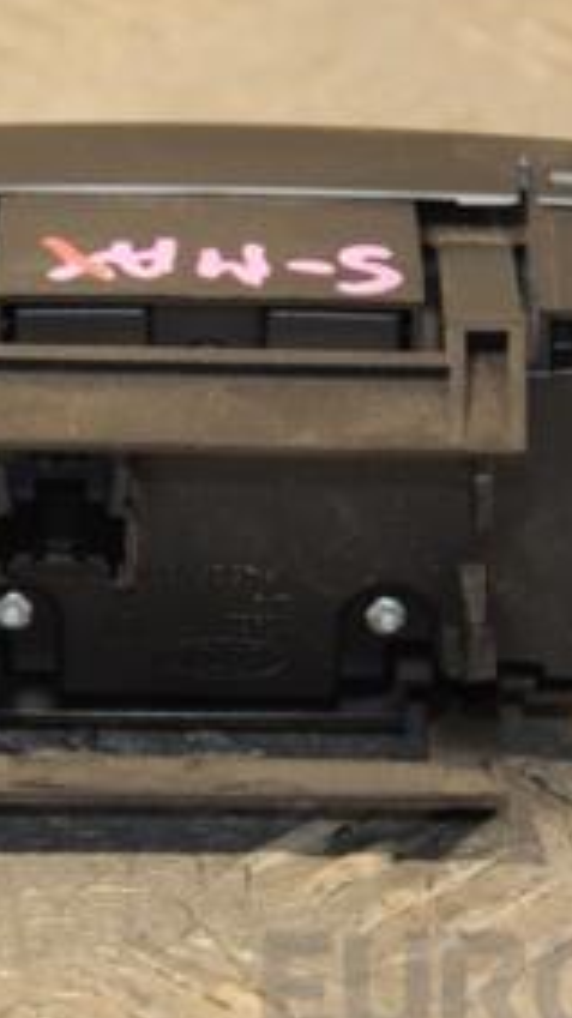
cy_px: 507
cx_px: 194
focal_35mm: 283
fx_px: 7641
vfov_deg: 7.6
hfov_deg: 4.3
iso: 800
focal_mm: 85
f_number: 5.6
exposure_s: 1/100
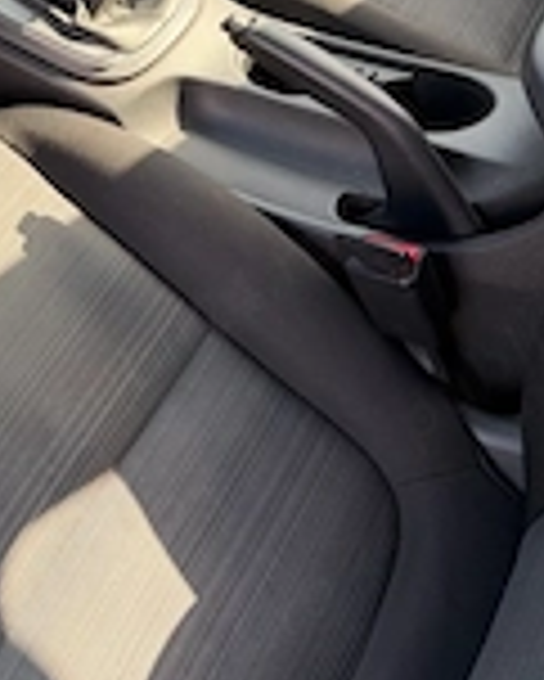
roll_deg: +3.5
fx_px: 1247
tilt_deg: -41.2
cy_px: 36
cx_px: -67
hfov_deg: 23.0
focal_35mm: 62
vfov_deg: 28.9
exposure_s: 1/258
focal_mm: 6.76
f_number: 1.78
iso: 80
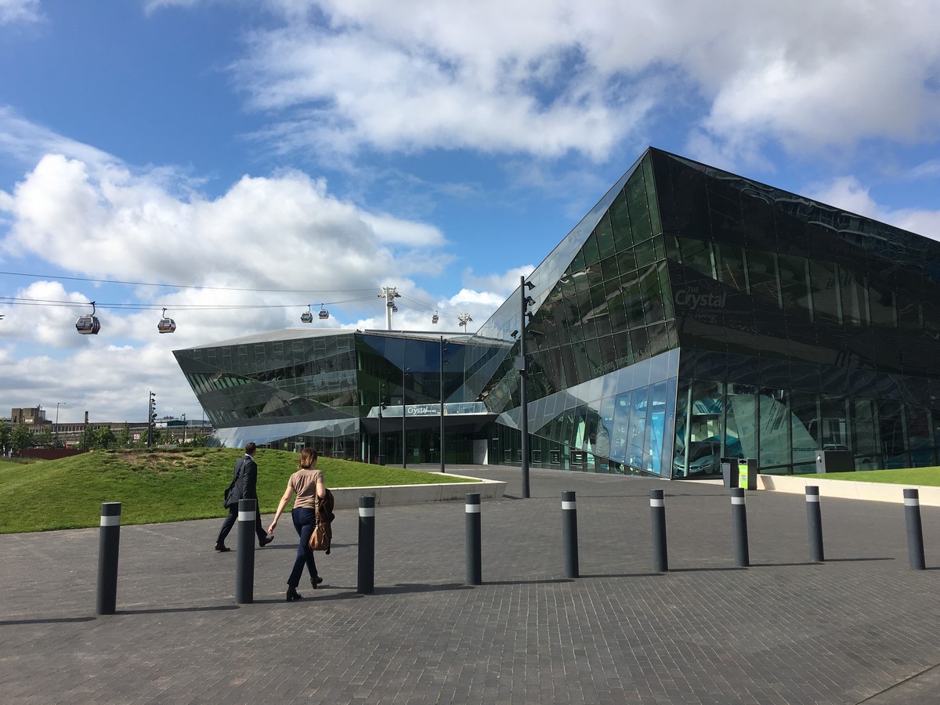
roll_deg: -0.4
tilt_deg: +9.7
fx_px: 787
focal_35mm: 29
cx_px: 470
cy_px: 352
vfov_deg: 48.2
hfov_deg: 61.7
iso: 25
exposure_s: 1/1876
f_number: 2.2
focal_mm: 4.15
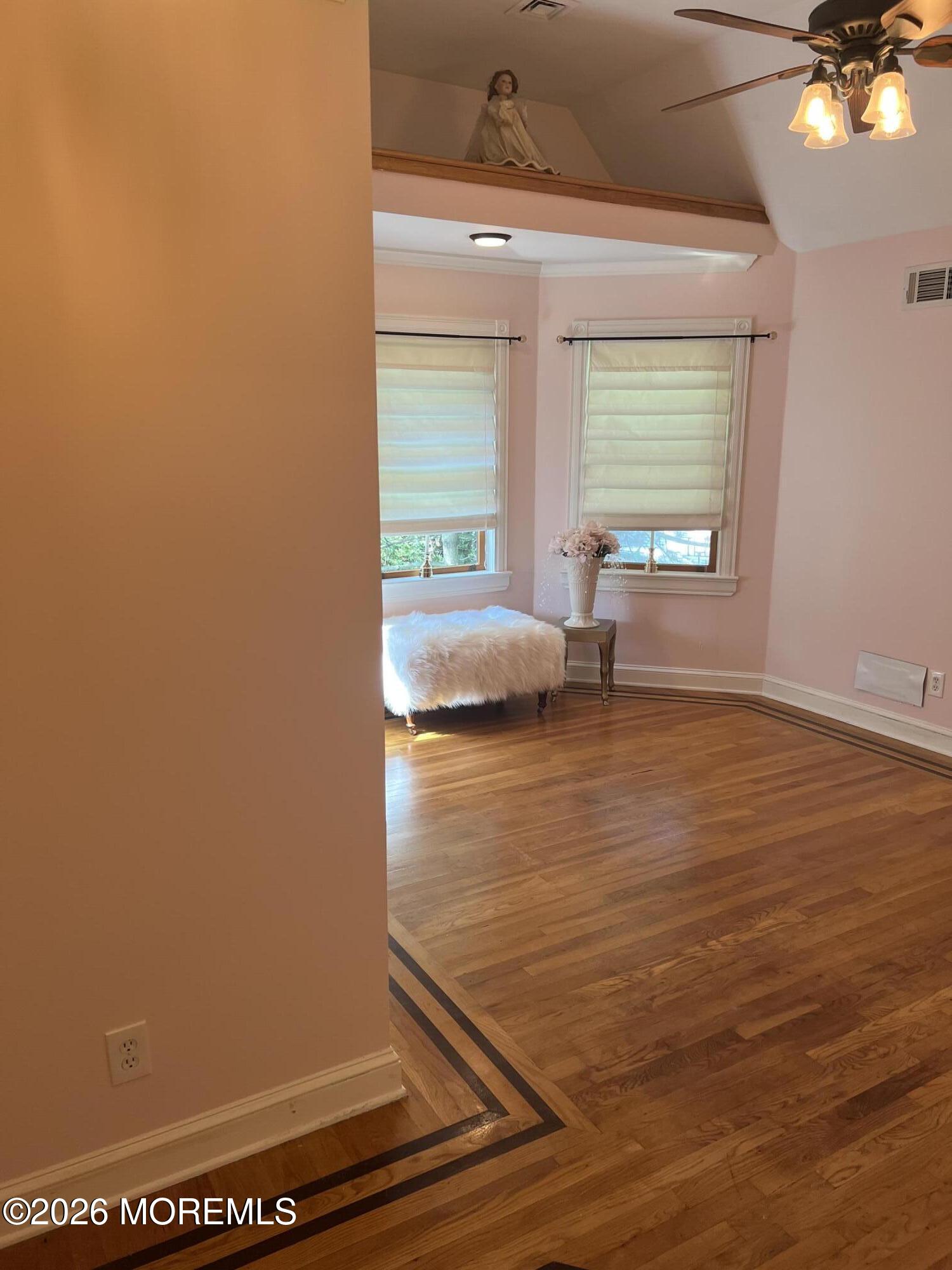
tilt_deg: -11.4
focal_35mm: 26
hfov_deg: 53.1
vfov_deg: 67.3
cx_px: 476
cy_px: 635
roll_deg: -0.5
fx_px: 953
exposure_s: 1/120
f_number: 1.5
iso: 125
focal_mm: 5.7
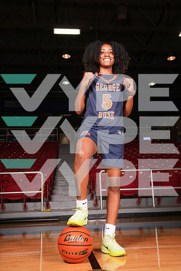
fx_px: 279
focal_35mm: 37
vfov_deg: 51.9
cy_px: 136
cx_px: 90
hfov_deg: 35.9
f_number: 6.3
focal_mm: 37
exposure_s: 1/200
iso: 400
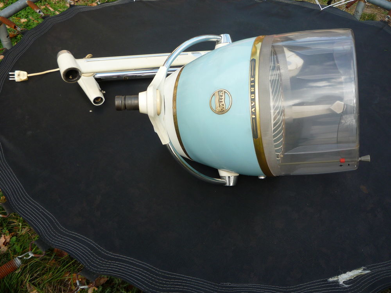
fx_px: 339
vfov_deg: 46.8
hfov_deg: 60.0
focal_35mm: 30
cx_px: 196
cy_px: 146
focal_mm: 5.2
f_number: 4
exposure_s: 1/160
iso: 100
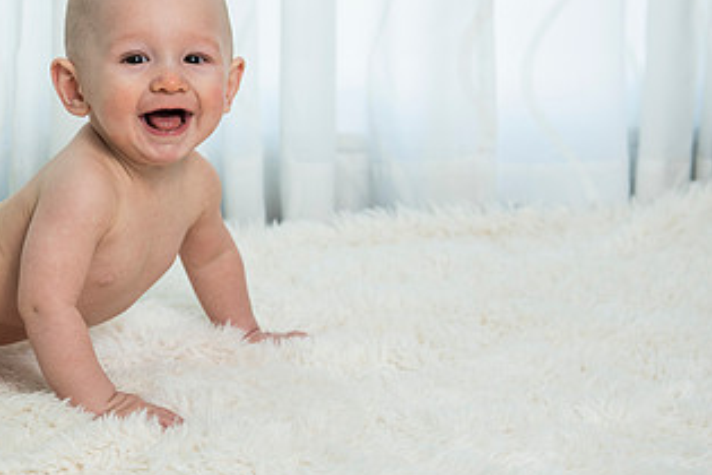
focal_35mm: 96
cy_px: 129
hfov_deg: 20.9
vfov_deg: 14.2
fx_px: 1899
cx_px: 116
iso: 320
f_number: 3.5
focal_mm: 48
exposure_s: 1/200
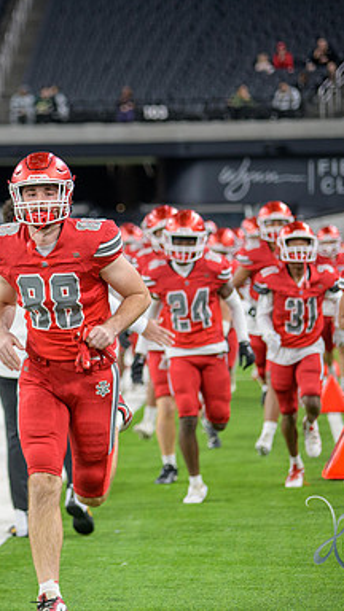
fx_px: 3130
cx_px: 14
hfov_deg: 6.3
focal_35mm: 193
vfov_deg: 11.2
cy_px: 305
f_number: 2.8
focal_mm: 122
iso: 1250
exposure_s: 1/400
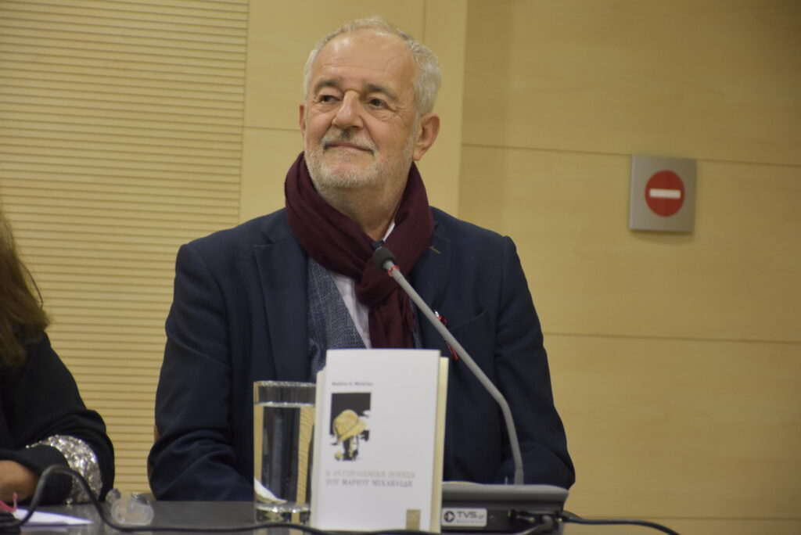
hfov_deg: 14.4
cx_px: 400
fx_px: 3172
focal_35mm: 142
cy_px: 268
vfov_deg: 9.6
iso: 1600
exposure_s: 1/40
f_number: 5.3
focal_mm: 95
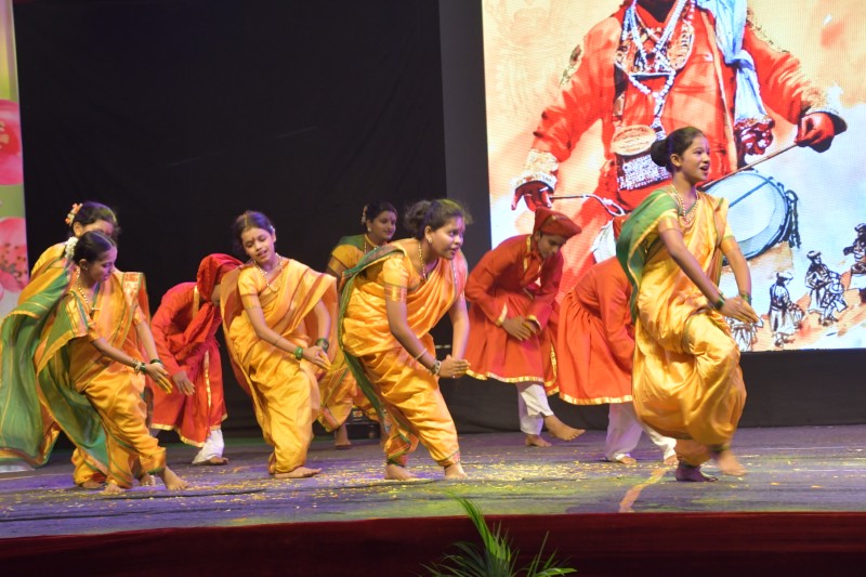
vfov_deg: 13.0
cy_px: 288
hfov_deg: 19.5
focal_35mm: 105
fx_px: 2525
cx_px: 433
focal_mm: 70
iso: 1250
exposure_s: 1/160
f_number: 9
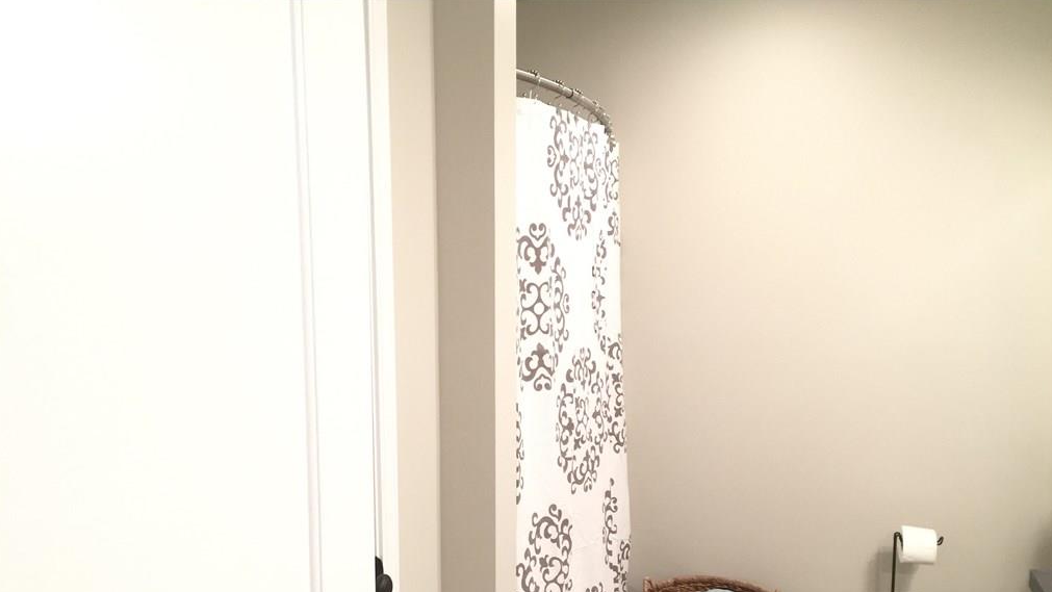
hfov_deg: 61.0
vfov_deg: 36.3
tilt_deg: -9.4
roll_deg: -0.4
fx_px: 893
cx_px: 525
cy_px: 396
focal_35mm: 32
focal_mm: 4.15
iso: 100
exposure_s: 1/15
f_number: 2.2
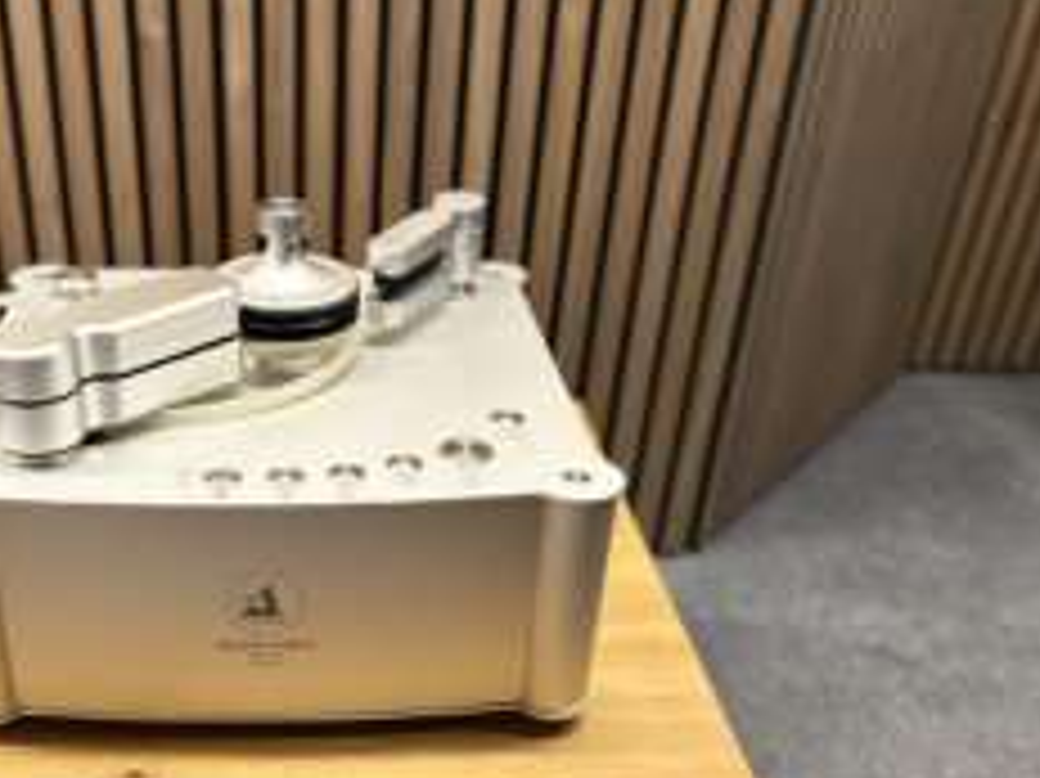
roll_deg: -0.1
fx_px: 1171
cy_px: 573
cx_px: 299
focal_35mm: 39
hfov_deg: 46.6
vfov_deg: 36.0
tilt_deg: -33.7
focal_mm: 6.86
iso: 200
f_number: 1.78
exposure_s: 1/100
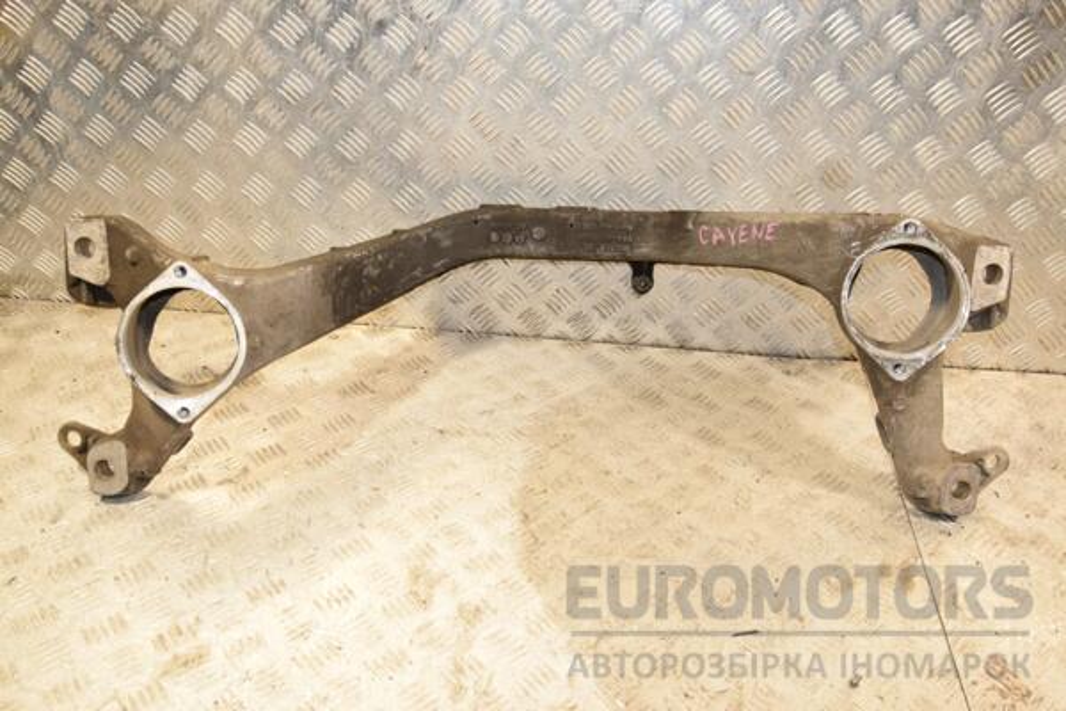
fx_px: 933
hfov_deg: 59.5
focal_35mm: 32
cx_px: 533
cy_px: 356
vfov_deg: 41.7
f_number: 6.3
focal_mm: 21
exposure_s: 1/200
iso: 800
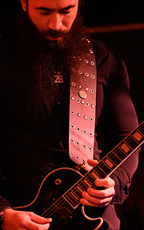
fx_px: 2185
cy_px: 155
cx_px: 75
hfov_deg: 3.8
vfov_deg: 6.0
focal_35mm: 348
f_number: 2.8
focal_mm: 200
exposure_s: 1/250
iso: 6400
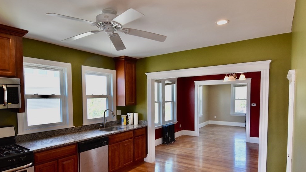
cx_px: 147
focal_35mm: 23
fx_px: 187
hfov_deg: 78.7
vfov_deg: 49.2
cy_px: 103
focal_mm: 14
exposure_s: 1/125
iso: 800
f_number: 5
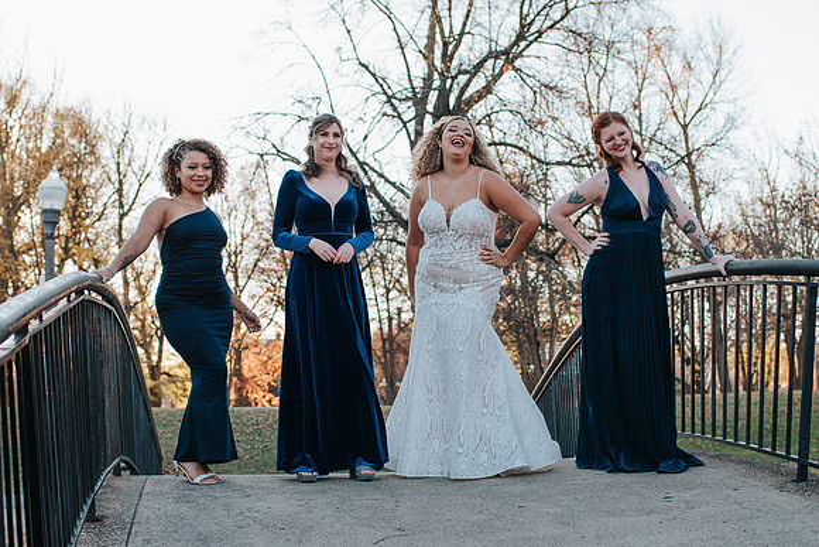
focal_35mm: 59
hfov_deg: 33.8
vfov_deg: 22.9
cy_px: 295
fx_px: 1347
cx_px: 453
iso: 100
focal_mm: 35
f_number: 2.8
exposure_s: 1/250
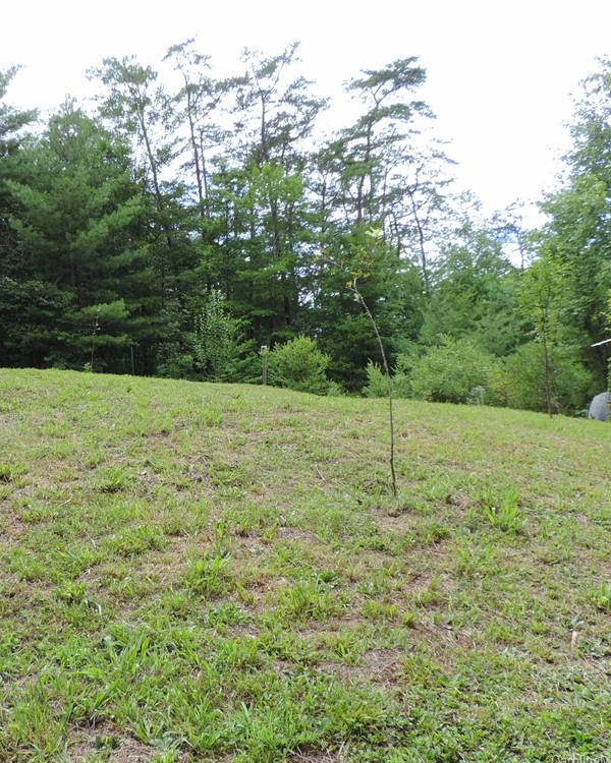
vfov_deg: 55.7
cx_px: 147
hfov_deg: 44.2
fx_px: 723
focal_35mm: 32
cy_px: 379
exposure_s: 1/200
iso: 80
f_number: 3
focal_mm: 4.3
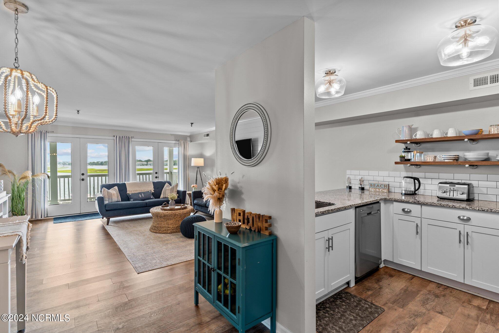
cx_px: 250
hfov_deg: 93.3
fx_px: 236
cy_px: 166
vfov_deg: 70.4
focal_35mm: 17
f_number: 7.1
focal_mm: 17
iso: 100
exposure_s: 1.3
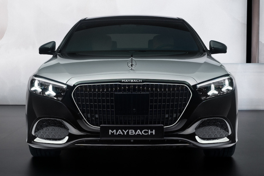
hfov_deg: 49.6
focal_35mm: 39
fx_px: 286
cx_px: 132
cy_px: 88
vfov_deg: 34.2
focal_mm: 39
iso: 200
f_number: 7.1
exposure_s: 1/5
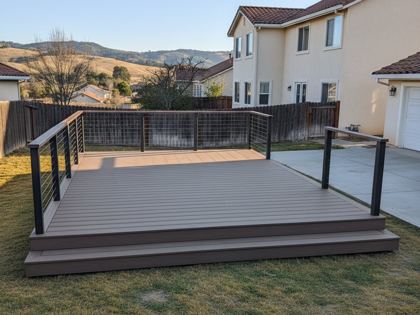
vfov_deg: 58.9
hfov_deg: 73.9
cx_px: 210
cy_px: 158
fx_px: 279
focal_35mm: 23
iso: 940
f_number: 1.8
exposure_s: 1/1110
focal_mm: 6.4
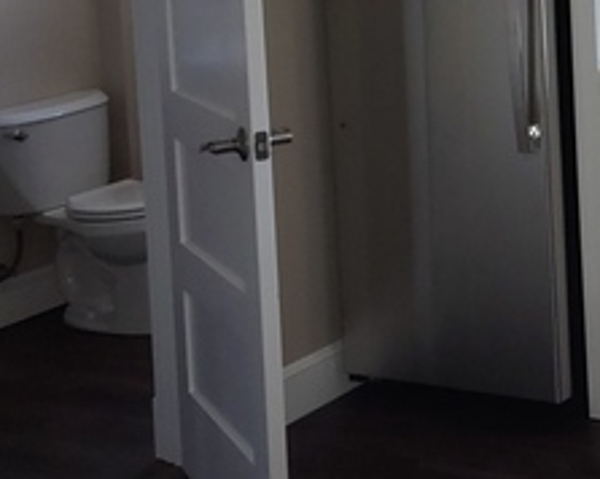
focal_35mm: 76
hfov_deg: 22.2
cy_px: -43
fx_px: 1348
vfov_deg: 19.3
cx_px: 800
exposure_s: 1/30
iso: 100
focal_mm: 4.36
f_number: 1.8
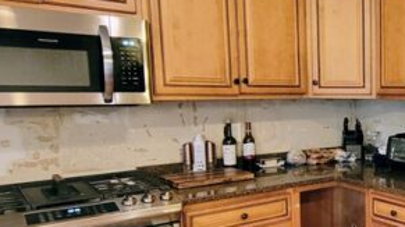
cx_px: 433
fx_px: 418
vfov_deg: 30.1
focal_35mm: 39
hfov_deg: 42.2
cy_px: 153
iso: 640
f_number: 2.2
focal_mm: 2.2
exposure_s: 1/24
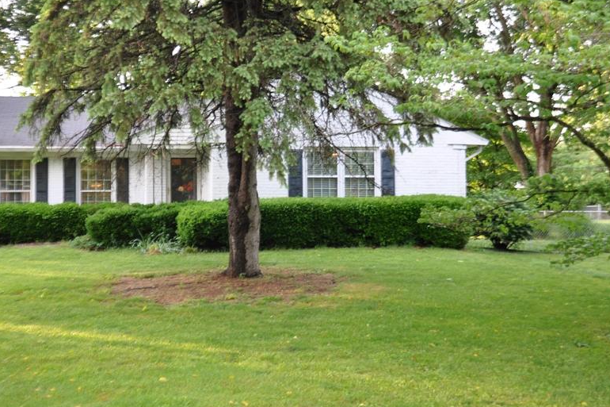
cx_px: 242
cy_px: 182
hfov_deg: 40.4
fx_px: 824
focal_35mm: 49
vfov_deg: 27.7
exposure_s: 1/40
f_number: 6.3
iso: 200
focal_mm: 25
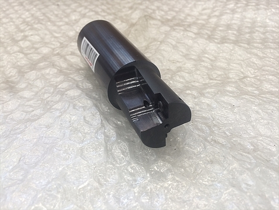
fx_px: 234
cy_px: 105
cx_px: 140
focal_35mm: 29
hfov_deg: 61.7
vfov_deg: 48.2
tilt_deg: -42.5
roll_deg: -0.2
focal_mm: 4.15
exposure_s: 1/30
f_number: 2.2
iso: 40
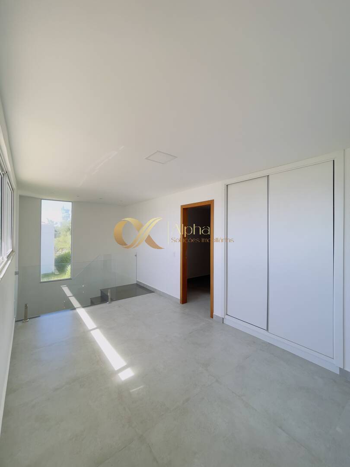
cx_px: 175
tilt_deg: -0.1
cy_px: 234
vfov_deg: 106.2
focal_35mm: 13
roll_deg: -1.0
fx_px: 175
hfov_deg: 89.9
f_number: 2.4
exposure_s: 1/106
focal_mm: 1.54
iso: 50
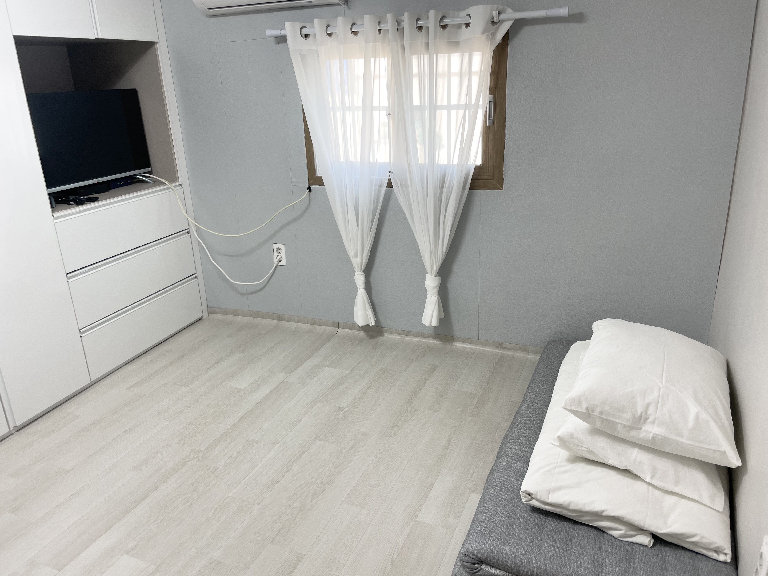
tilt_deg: -20.3
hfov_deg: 67.3
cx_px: 384
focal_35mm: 26
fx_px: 577
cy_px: 288
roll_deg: +2.0
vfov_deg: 53.1
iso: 50
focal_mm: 4.2
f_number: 1.6
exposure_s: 1/120
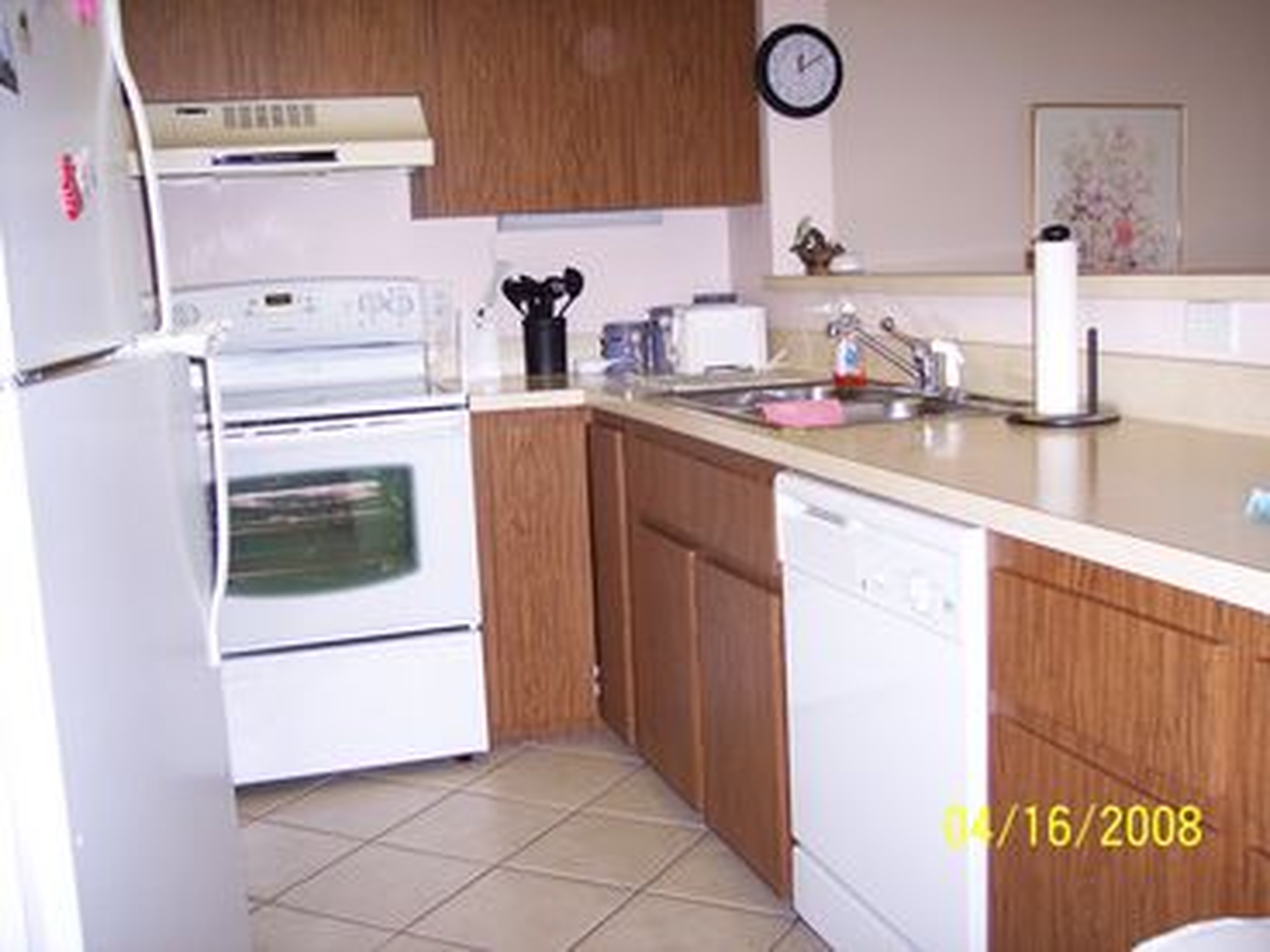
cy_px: 476
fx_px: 1431
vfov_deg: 36.8
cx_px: 635
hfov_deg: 47.9
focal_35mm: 39
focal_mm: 8
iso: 140
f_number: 2.8
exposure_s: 1/60
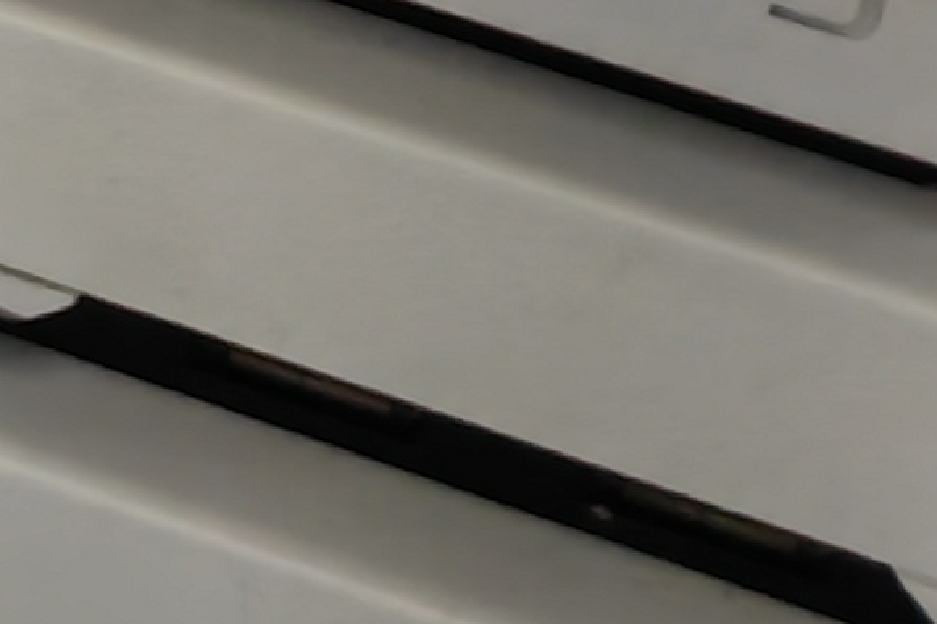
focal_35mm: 198
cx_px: -581
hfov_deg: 10.0
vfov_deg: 5.9
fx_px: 5152
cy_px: -1788
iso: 50
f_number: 1.8
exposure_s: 1/240
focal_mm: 5.53
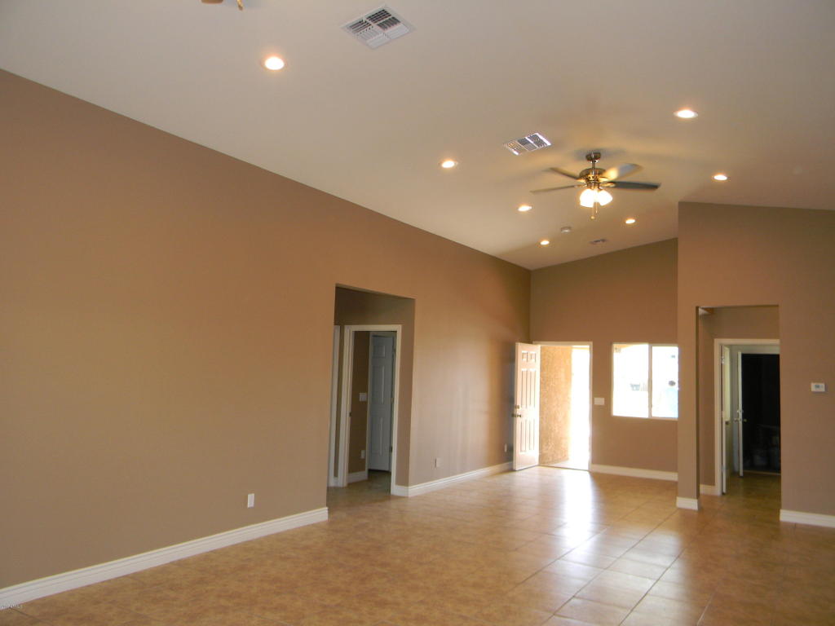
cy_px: 313
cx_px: 418
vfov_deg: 49.7
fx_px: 675
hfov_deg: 63.4
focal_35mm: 28
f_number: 3.5
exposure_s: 1/30
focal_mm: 5
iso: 127
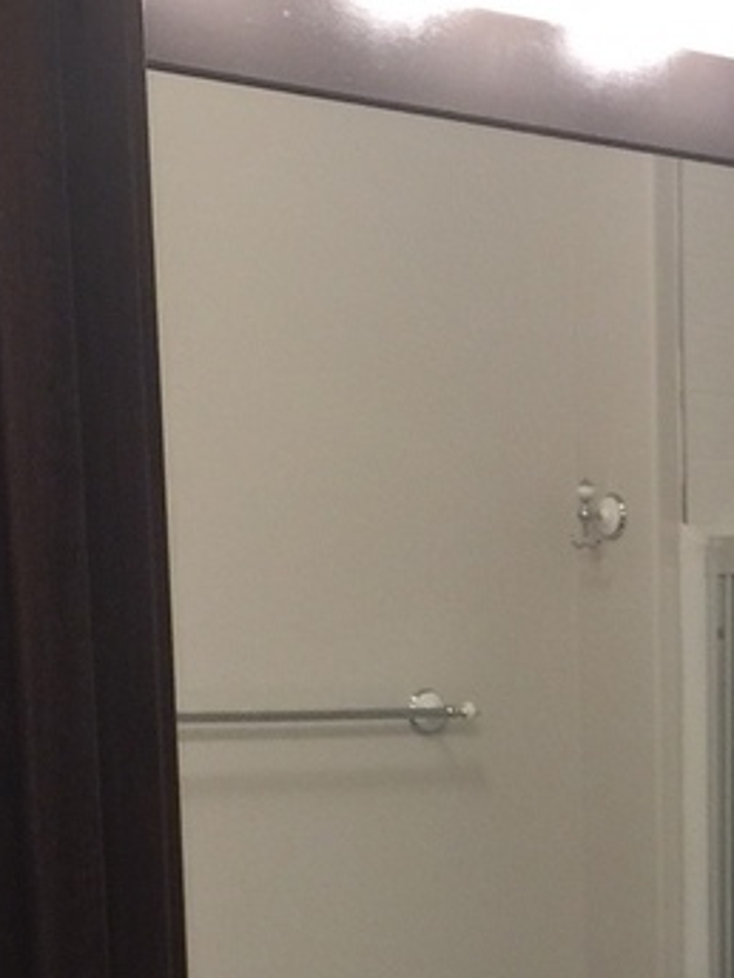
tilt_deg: -10.9
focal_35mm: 91
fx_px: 2573
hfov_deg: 15.8
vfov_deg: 20.1
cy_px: 1194
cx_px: 802
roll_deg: -0.6
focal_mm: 4.15
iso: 50
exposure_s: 1/30
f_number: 2.2
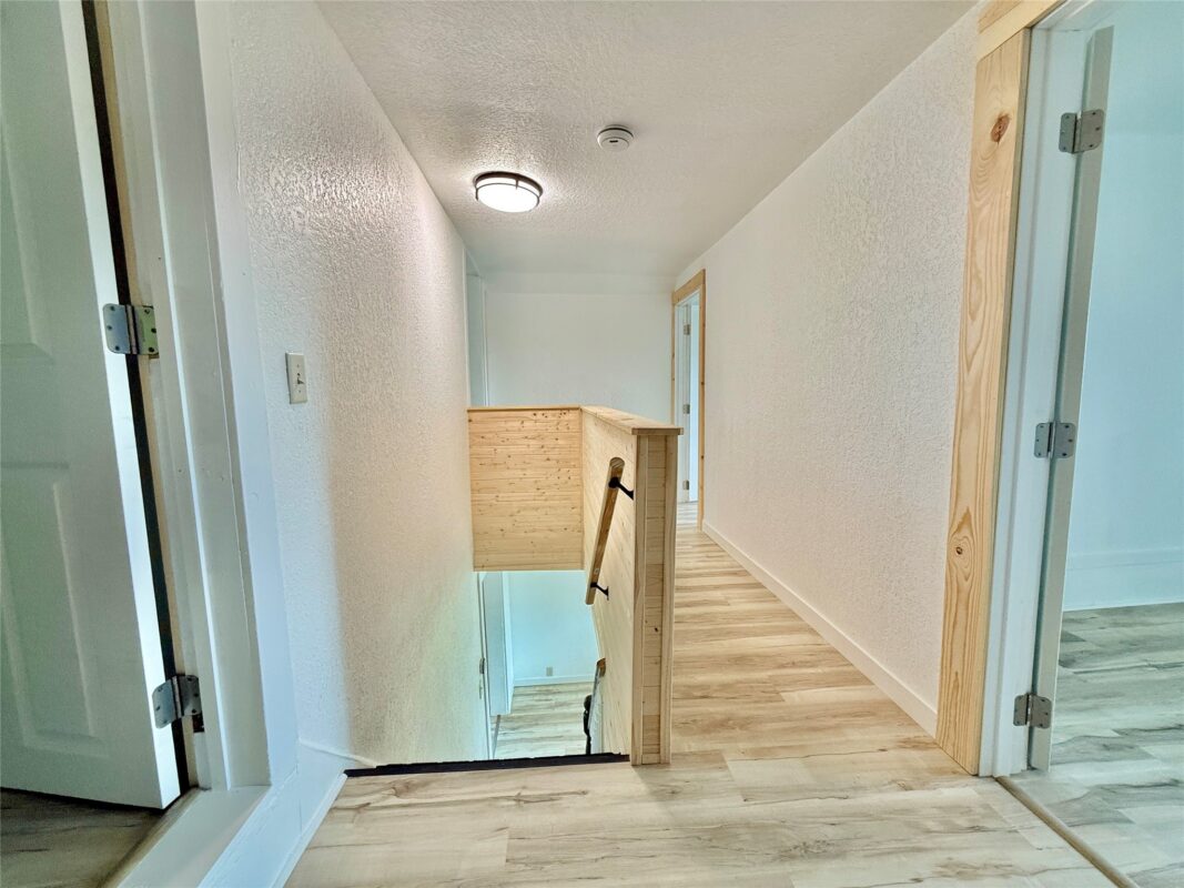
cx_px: 592
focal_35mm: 14
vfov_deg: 85.7
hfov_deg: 102.1
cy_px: 444
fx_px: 479
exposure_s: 1/120
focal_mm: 2.22
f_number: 2.2
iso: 160
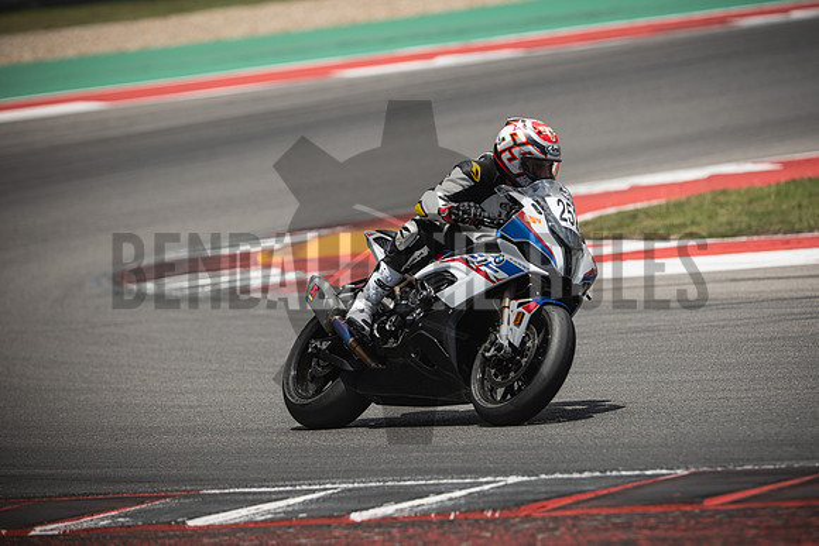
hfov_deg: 6.9
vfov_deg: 4.6
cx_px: 410
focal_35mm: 300
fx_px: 6826
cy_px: 273
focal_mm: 200
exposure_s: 1/2000
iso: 125
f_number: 2.8
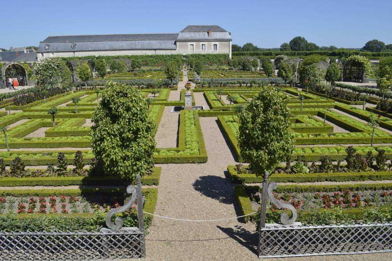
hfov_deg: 67.4
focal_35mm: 27
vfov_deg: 47.9
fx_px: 294
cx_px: 196
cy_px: 130
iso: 200
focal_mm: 18
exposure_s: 1/500
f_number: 8
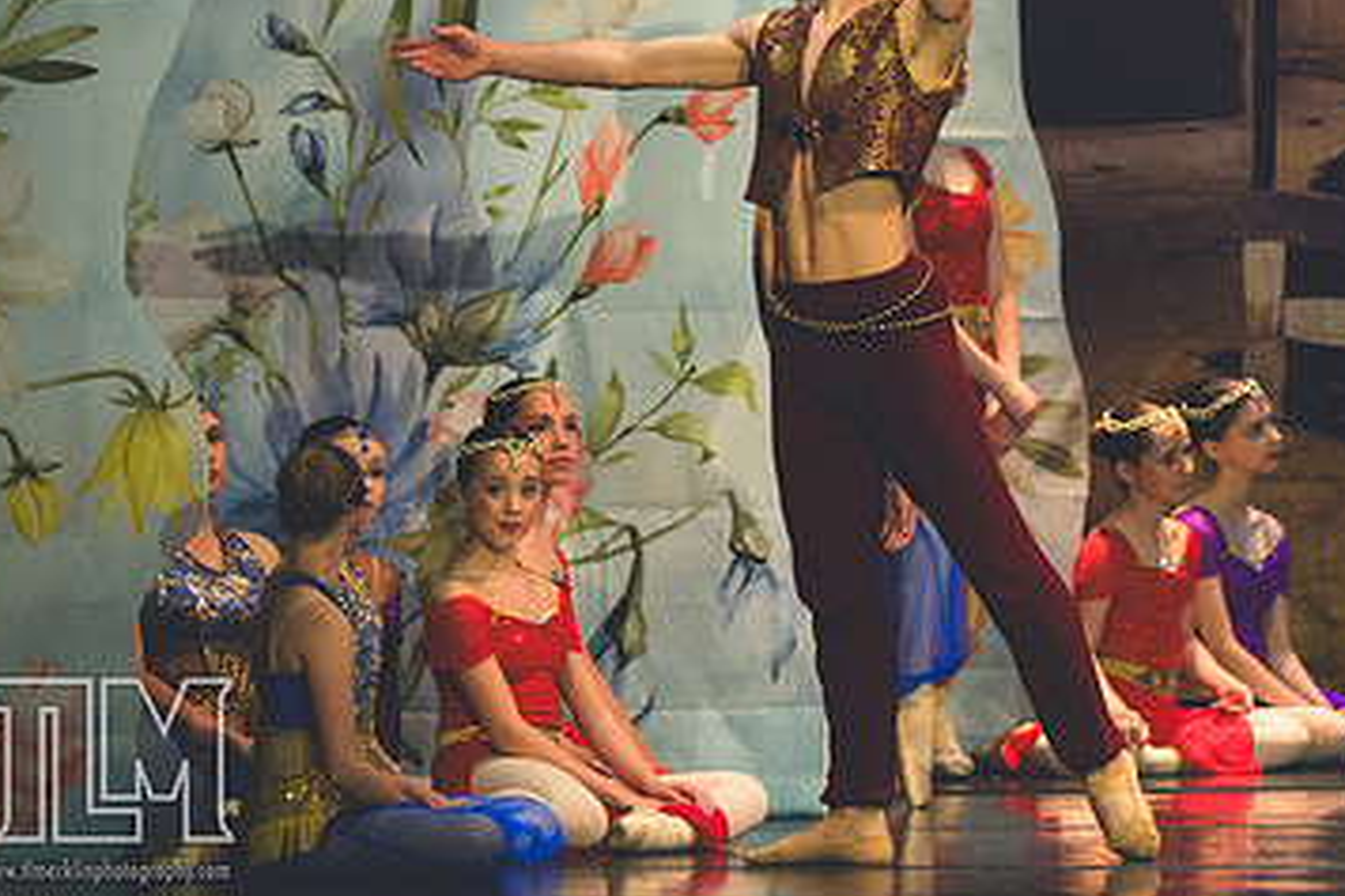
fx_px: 15497
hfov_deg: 5.0
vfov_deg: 3.3
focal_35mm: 415
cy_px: 325
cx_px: 922
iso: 1600
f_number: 2.8
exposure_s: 1/500
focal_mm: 170
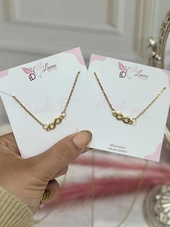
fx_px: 314
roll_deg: -1.7
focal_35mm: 48
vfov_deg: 39.7
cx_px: 85
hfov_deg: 30.3
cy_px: 114
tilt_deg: -34.9
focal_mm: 6.86
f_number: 1.78
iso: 100
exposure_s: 1/60
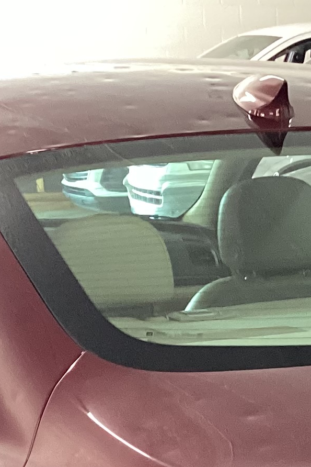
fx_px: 1528
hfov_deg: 11.5
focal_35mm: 118
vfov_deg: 16.3
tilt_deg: -22.7
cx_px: 295
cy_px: 637
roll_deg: -0.8
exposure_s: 1/60
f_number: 2.4
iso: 200
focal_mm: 3.3
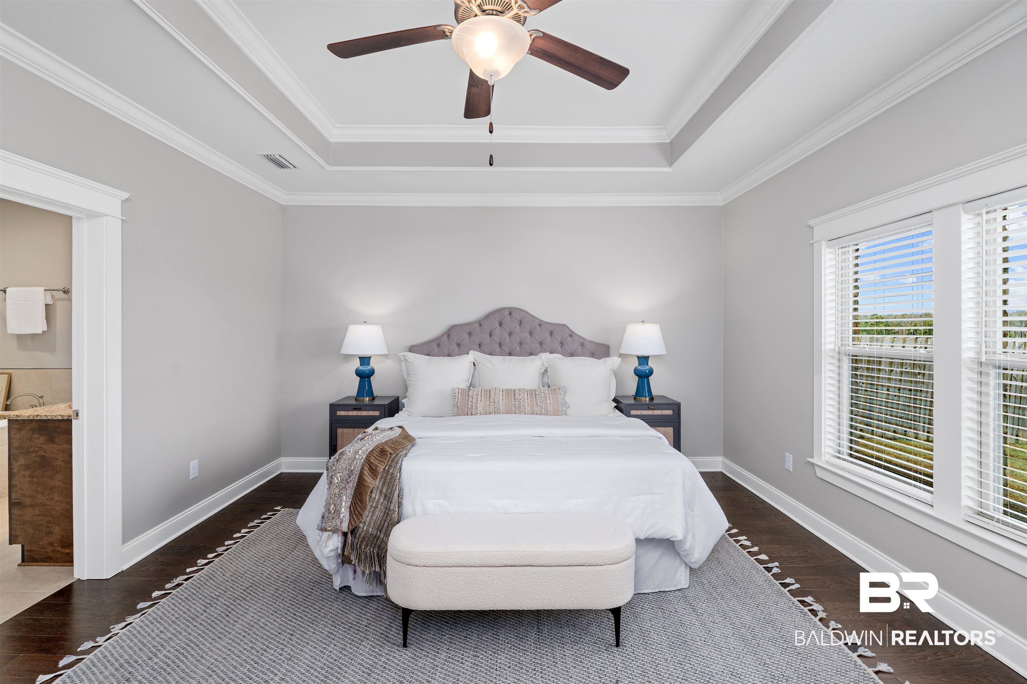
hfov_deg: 96.7
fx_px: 456
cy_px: 342
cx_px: 514
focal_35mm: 16
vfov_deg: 73.7
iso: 400
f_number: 8
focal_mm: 16
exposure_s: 1/13
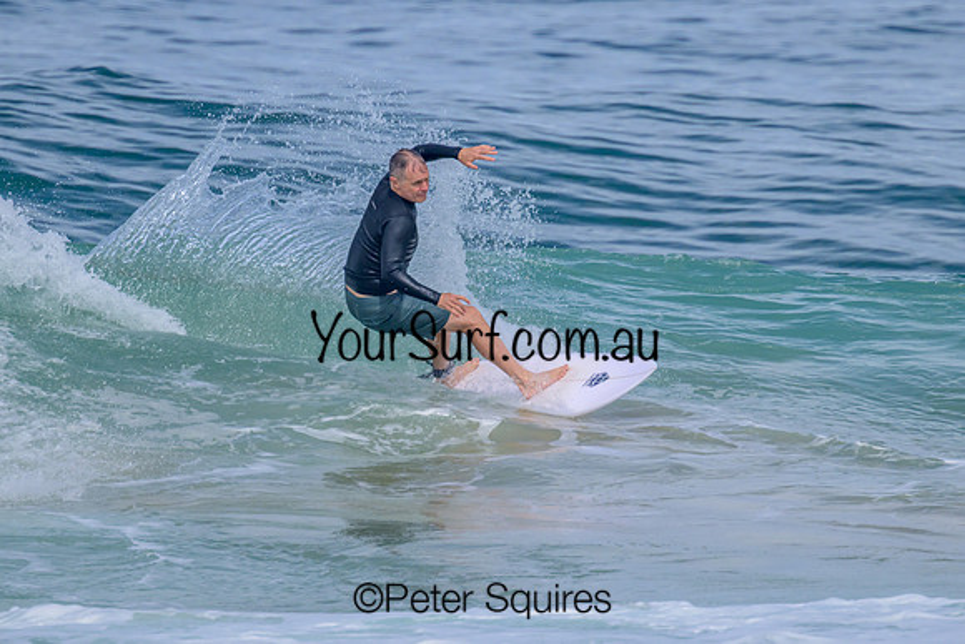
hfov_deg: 1.9
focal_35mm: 1077
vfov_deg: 1.3
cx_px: 501
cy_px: 303
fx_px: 28866
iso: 720
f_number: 11
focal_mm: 800
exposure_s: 1/2000
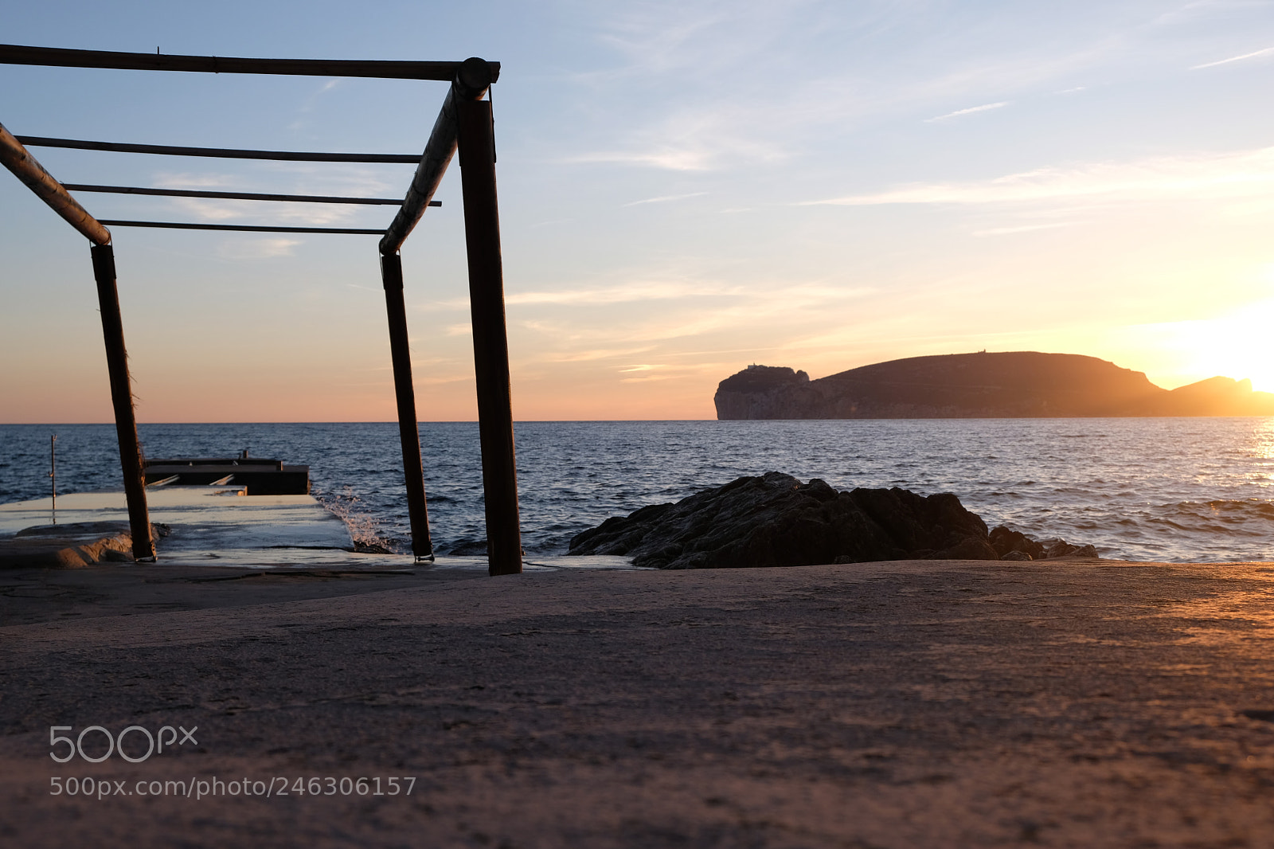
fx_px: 1486
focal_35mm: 42
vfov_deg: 31.9
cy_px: 424
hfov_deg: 46.4
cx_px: 637
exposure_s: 1/250
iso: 200
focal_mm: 27.7
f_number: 5.6
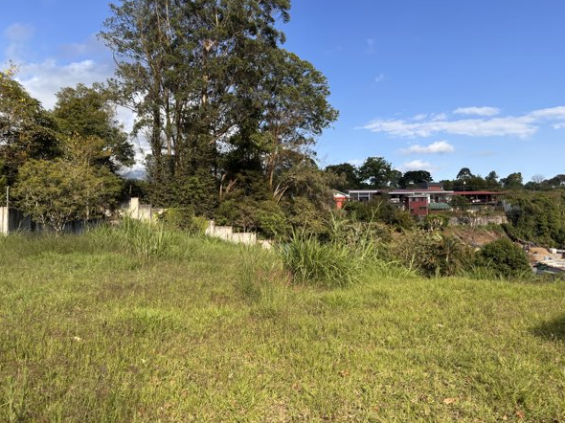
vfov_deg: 49.7
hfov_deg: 63.4
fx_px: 457
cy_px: 203
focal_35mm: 28
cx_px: 270
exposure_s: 1/2571
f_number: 1.6
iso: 50
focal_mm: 5.96
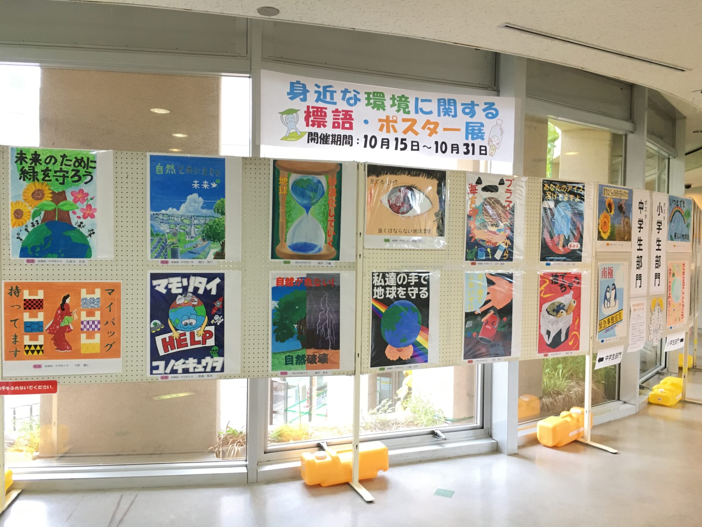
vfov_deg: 48.2
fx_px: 588
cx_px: 351
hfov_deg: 61.7
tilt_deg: -1.9
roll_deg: -0.4
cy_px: 264
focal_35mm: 29
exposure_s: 1/30
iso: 125
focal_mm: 4.15
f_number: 2.2
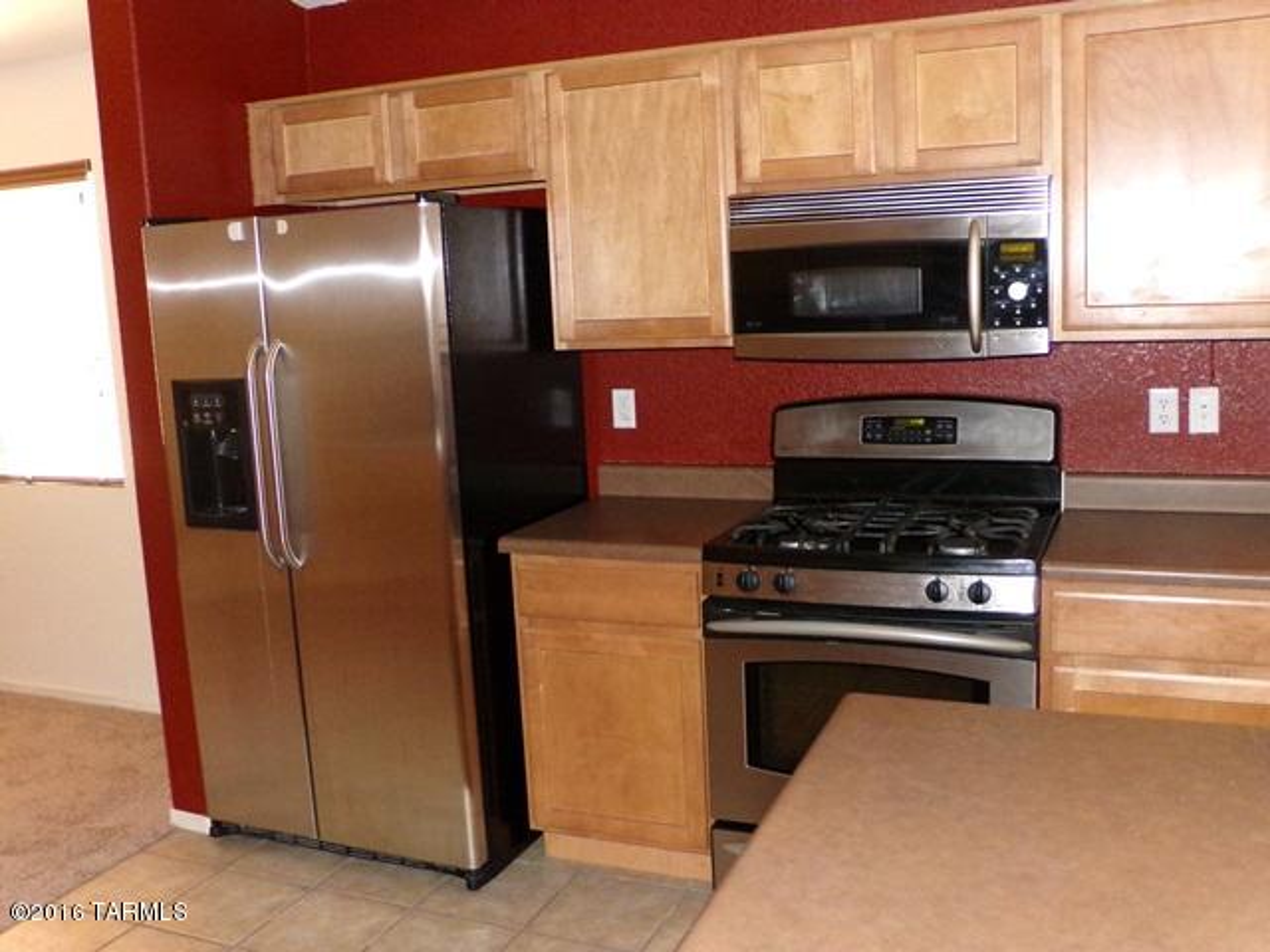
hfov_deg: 55.4
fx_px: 1211
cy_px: 476
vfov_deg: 42.9
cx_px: 635
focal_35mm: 33
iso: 400
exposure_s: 1/34
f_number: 3.4
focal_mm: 5.9
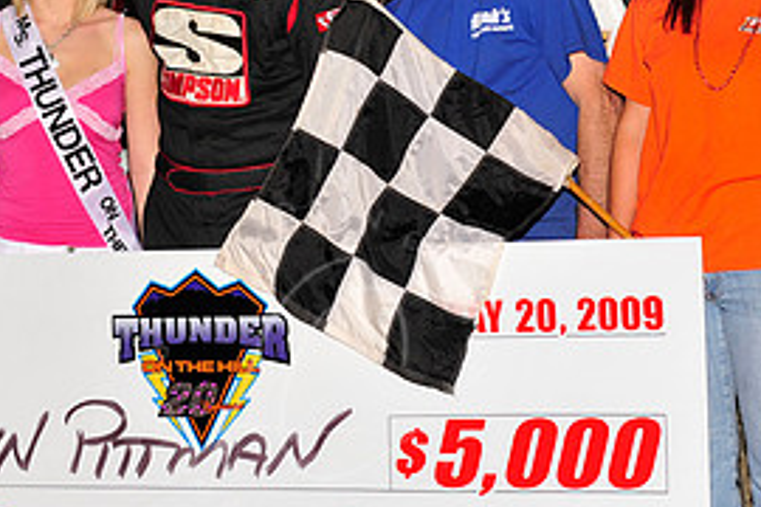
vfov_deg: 8.0
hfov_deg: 11.9
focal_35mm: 172
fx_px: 3636
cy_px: 110
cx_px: 316
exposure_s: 1/250
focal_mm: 80
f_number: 5.6
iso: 500
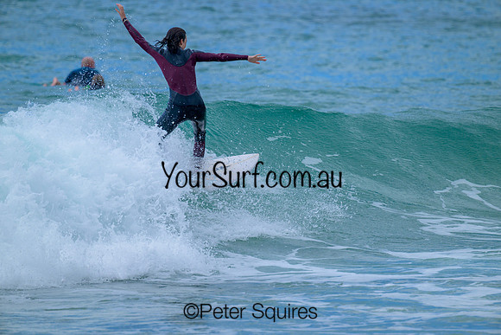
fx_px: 7795
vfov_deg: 2.5
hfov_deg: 3.7
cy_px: 168
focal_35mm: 560
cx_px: 250
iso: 360
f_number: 8
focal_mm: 560
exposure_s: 1/2000
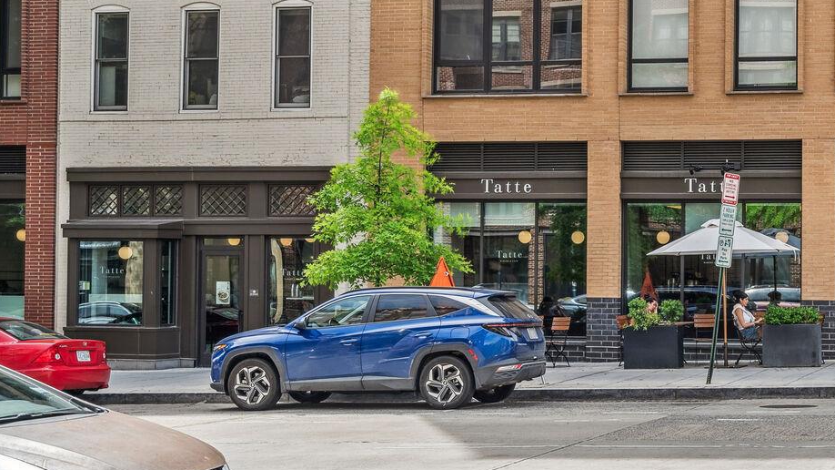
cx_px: 783
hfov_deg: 29.1
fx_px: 1527
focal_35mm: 69
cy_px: 242
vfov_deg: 17.5
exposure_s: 1/350
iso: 320
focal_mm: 35
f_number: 8
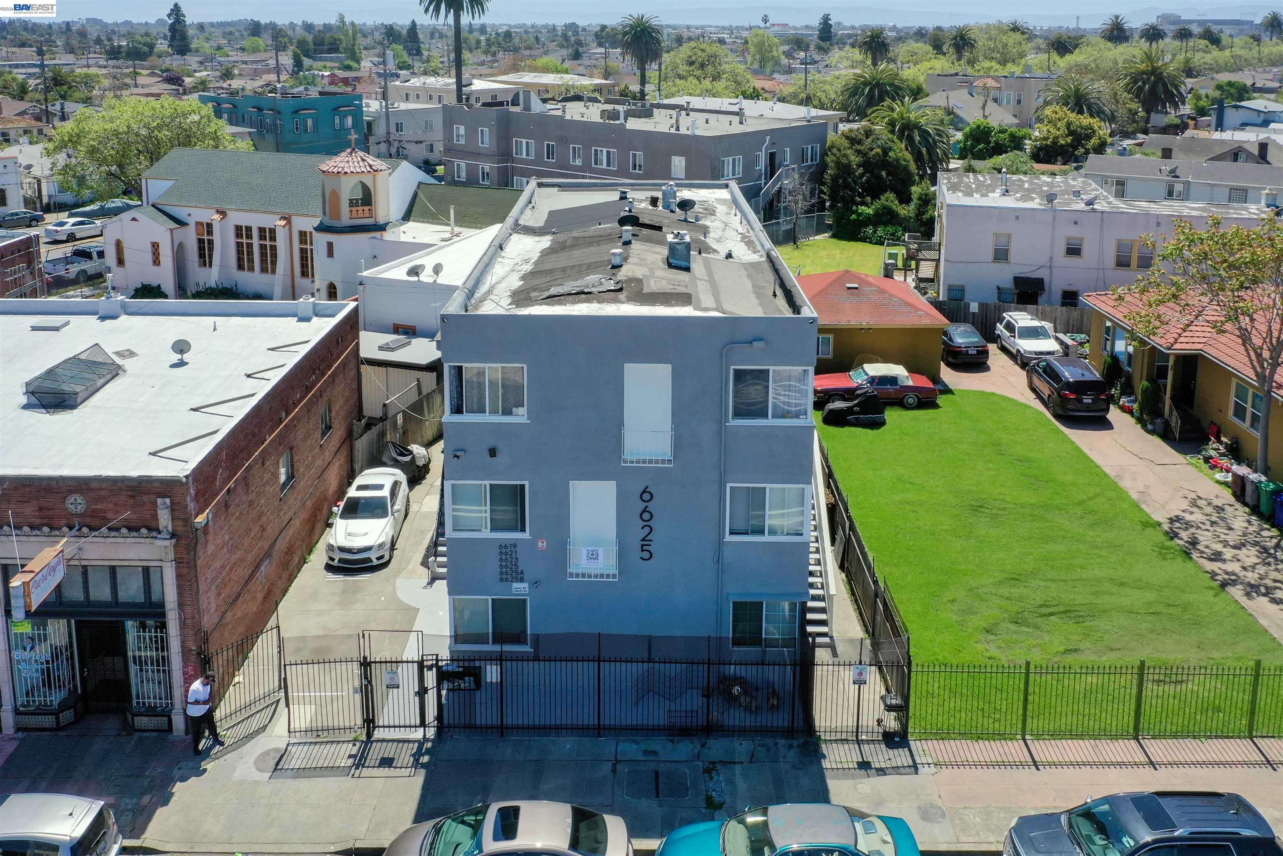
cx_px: 642
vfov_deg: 46.4
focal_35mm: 28
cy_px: 428
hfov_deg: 65.5
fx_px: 998
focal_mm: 10.26
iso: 100
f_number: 6.3
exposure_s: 1/500
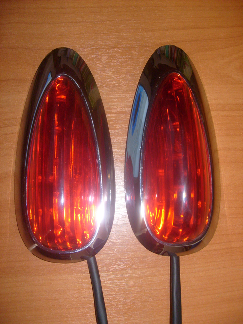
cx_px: 122
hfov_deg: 40.7
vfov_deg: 52.6
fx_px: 328
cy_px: 162
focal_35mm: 35
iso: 100
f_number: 2.8
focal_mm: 5.8
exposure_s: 1/45
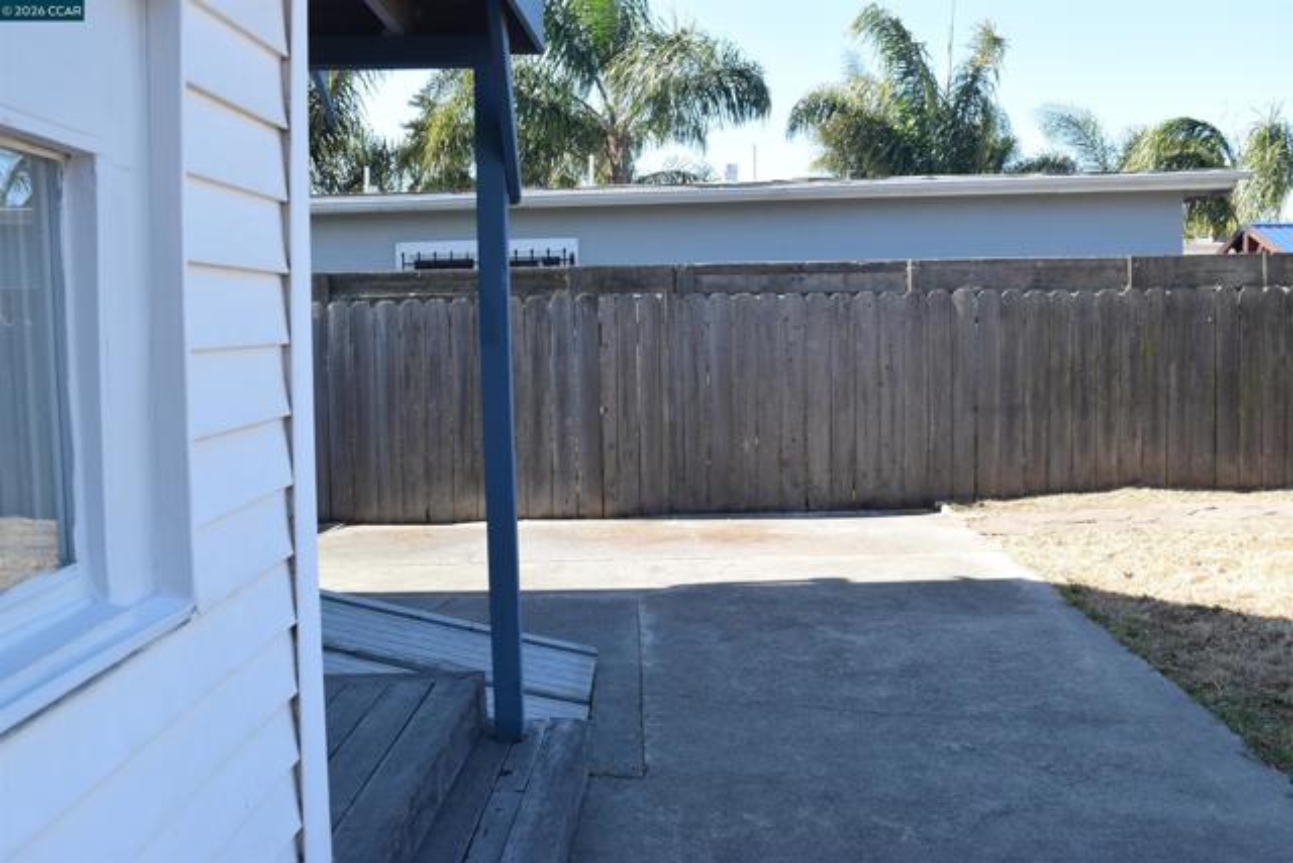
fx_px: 1293
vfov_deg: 36.9
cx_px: 646
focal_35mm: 36
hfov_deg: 53.1
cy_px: 432
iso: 280
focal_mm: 24
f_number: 8
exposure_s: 1/250
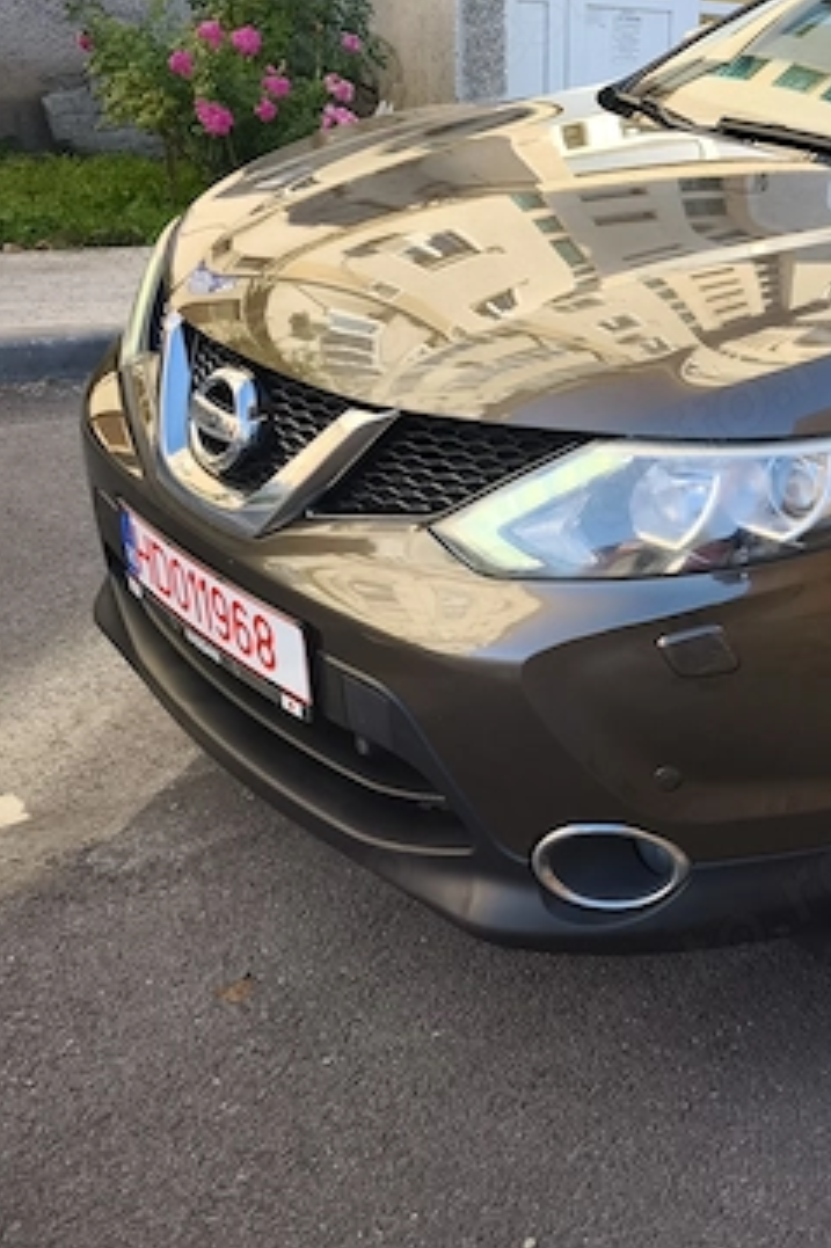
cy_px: 514
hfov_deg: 30.0
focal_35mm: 40
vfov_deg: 48.3
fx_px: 1386
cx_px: 914
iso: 50
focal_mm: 6.57
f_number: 1.6
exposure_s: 1/589
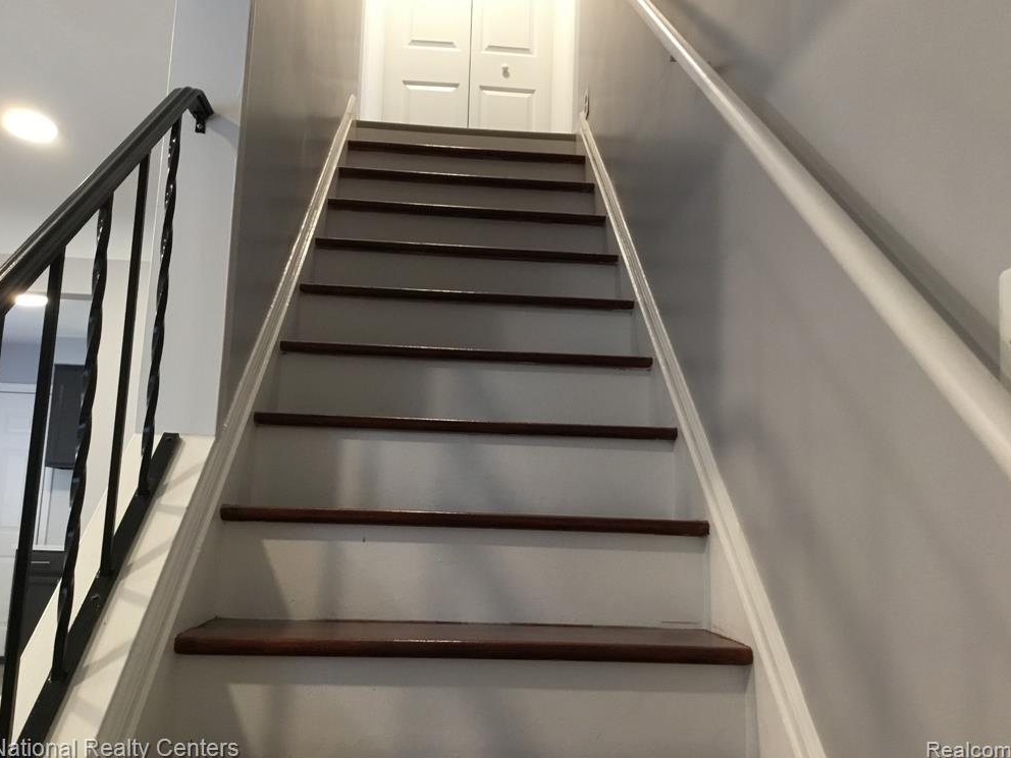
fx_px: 935
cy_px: 375
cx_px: 508
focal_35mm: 32
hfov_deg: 56.8
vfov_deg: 44.2
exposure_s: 1/30
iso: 125
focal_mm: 3.3
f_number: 2.4
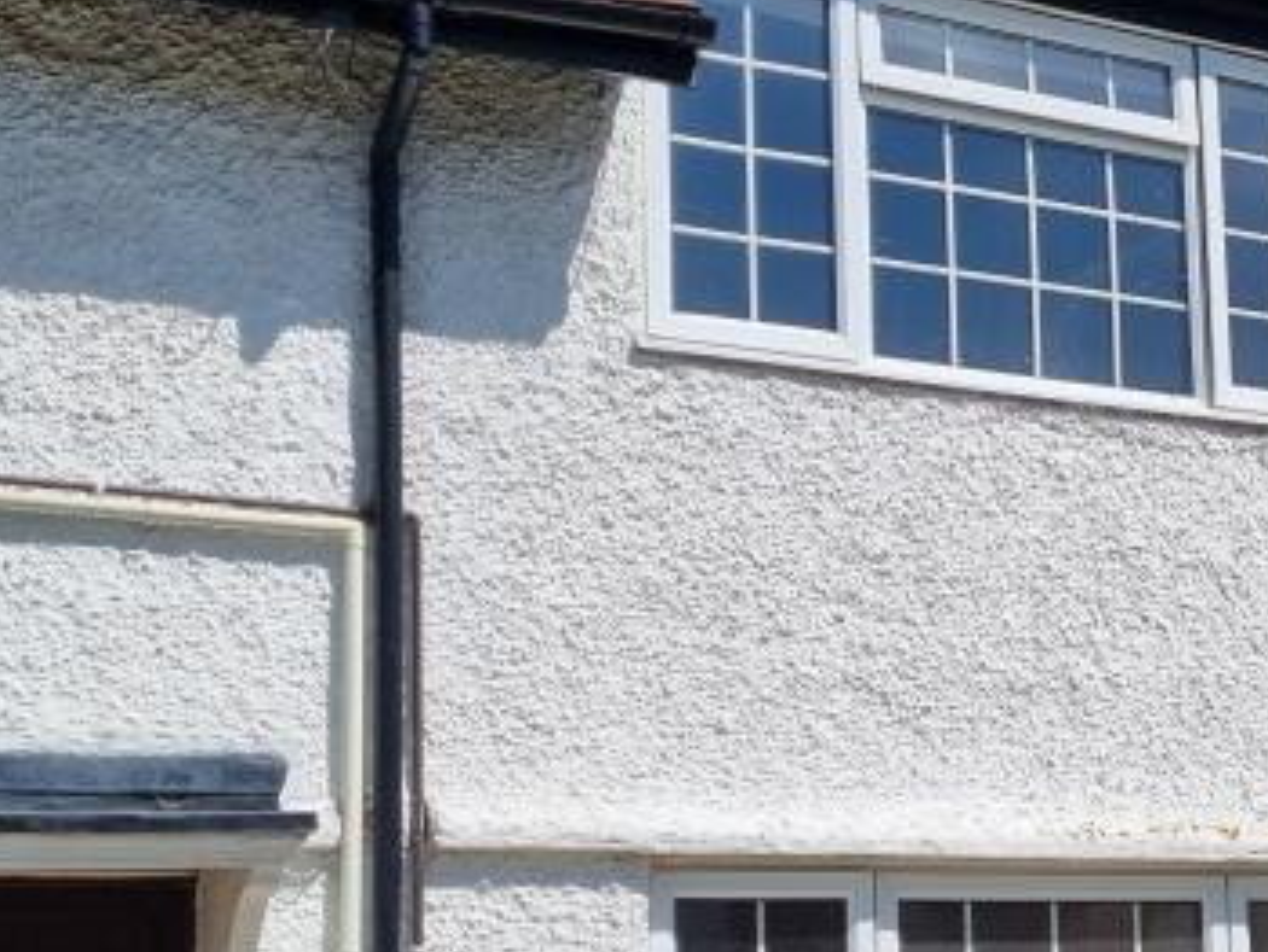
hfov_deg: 24.3
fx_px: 2786
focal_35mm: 76
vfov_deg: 19.3
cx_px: 1315
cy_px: 666
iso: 50
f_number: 1.8
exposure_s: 1/5776
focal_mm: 5.4
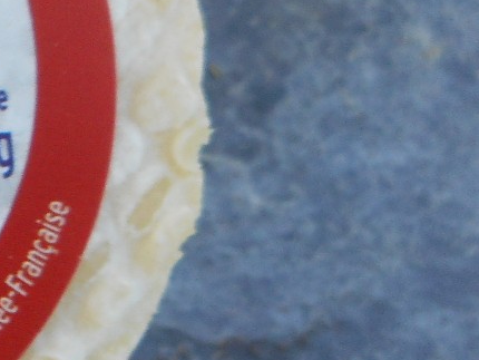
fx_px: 1468
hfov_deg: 14.8
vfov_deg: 13.9
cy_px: 96
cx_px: -517
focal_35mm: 106
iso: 80
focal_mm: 4.5
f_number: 3.7
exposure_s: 1/100
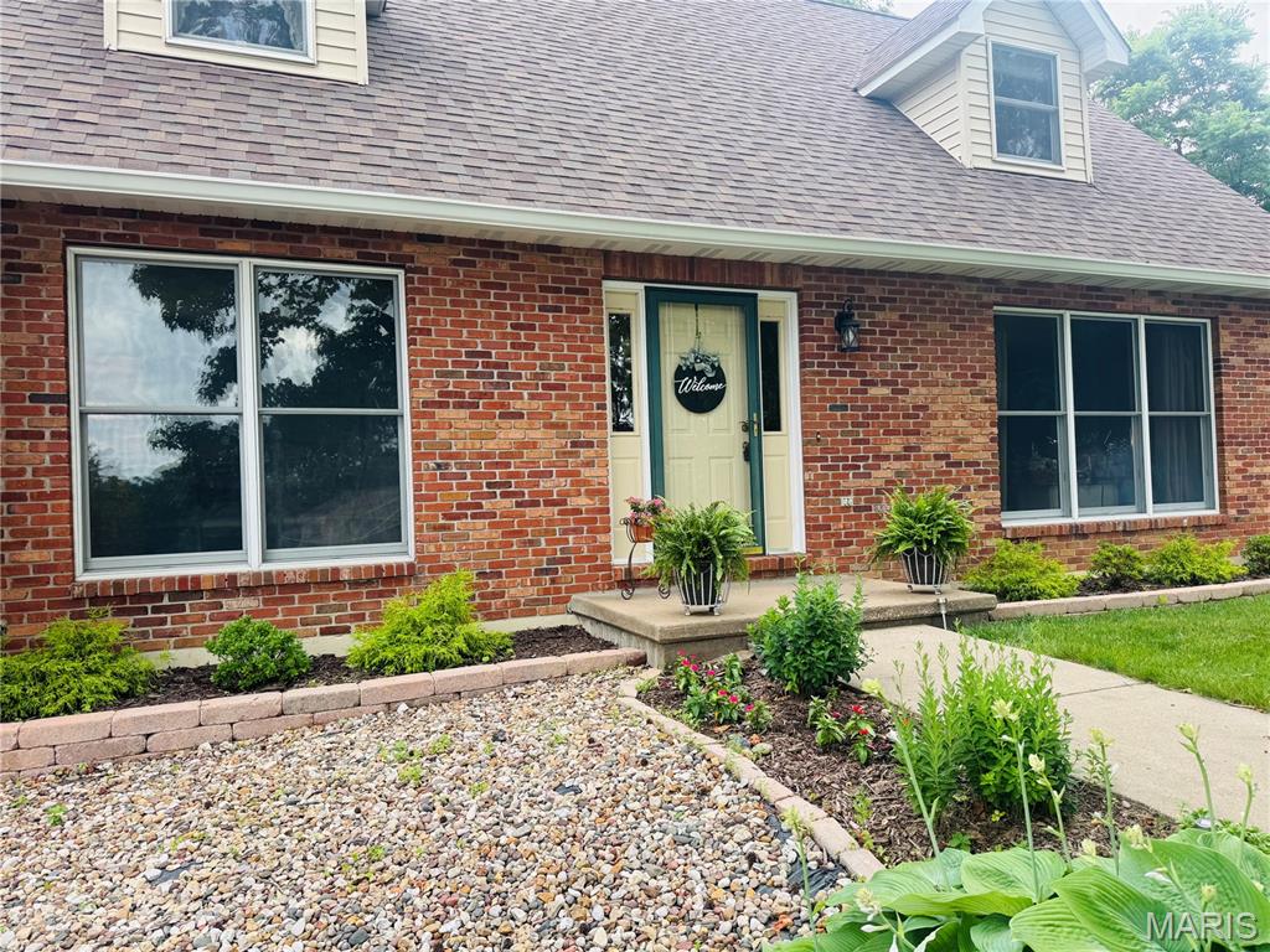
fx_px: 881
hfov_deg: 71.6
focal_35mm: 24
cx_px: 635
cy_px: 476
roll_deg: +3.0
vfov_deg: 56.8
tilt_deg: +0.8
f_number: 1.78
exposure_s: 1/318
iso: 80
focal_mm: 6.76
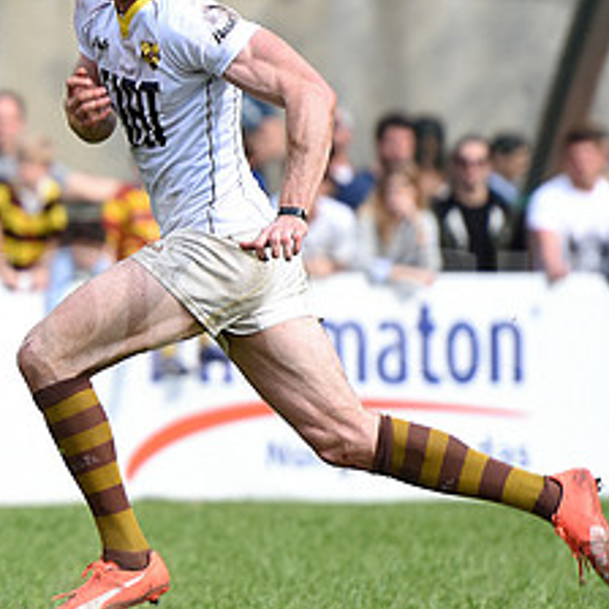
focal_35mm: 644
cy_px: 279
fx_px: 12820
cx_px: 30
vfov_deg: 2.7
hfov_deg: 2.7
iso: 250
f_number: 3.5
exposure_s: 1/1000
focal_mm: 195
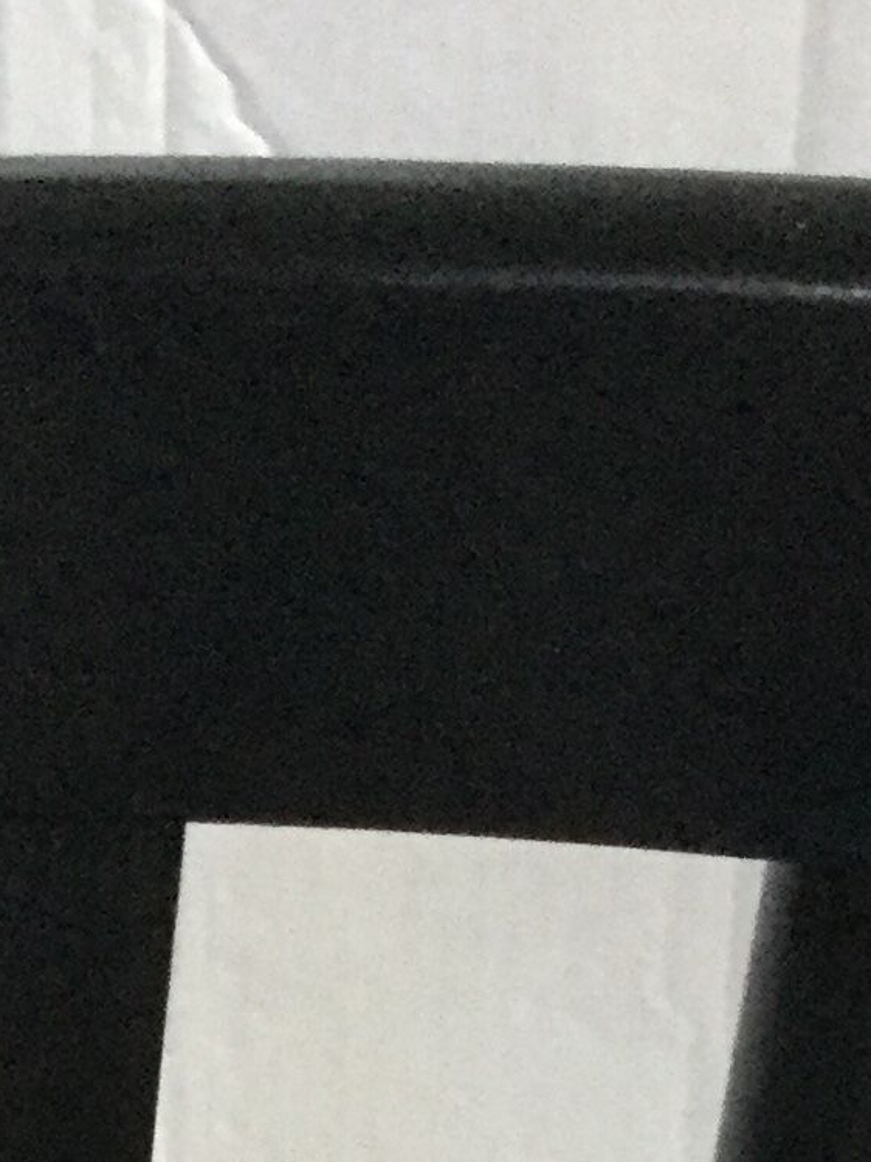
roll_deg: +2.1
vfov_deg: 12.5
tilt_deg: -42.3
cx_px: -192
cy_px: 2451
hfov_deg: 10.8
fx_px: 4532
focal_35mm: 135
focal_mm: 3.3
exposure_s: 1/30
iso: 200
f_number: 2.4
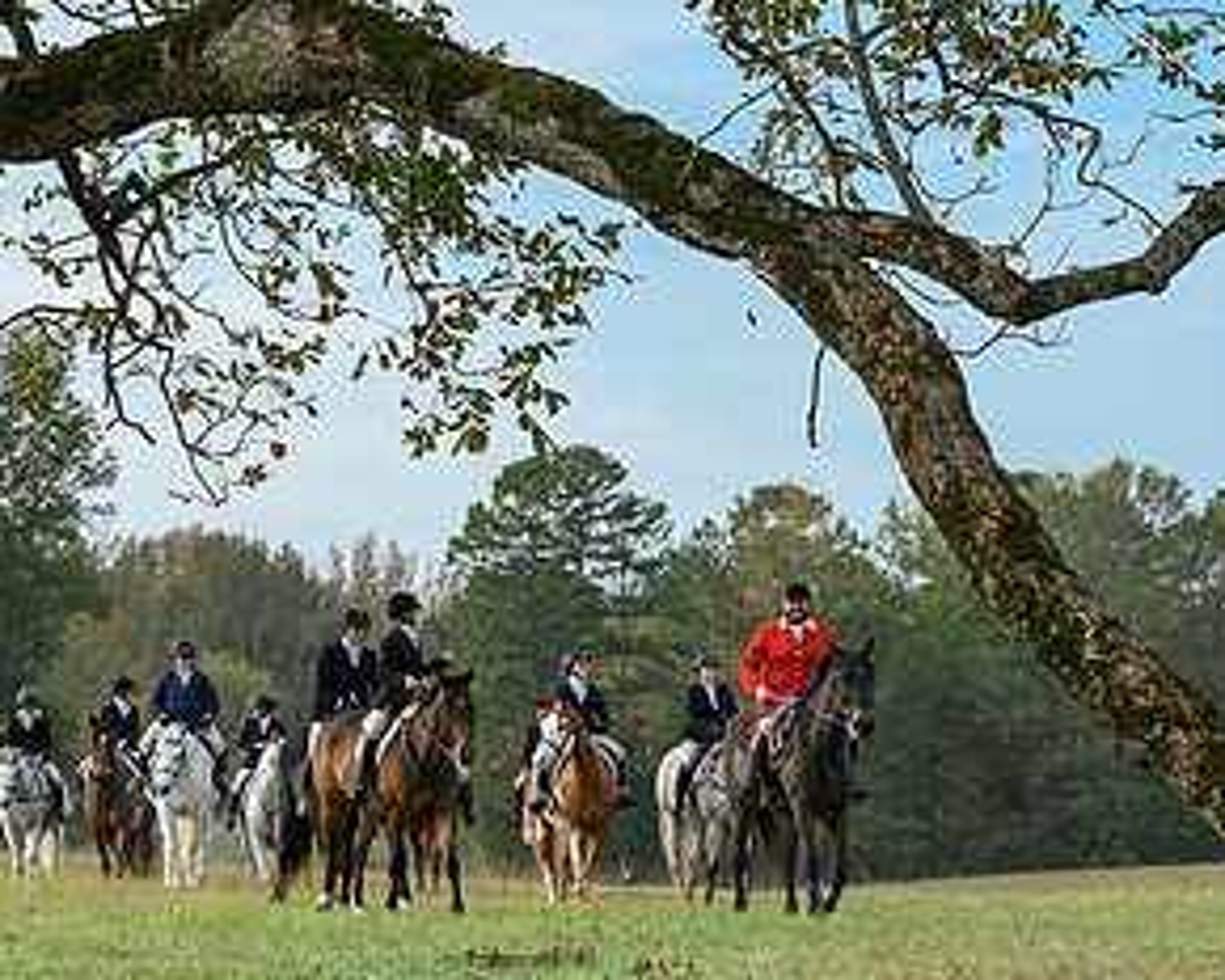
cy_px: 645
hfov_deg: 10.1
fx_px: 6925
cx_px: 246
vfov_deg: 8.1
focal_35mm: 191
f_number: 6.3
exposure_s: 1/500
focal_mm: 83
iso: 400
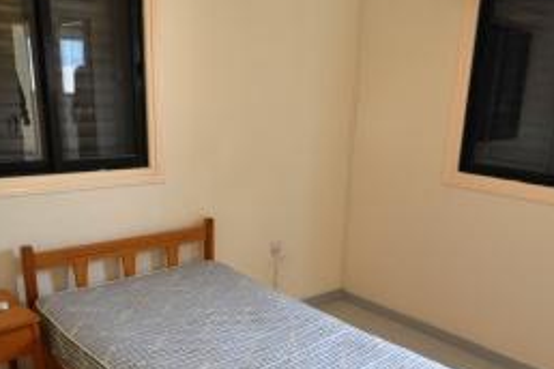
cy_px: 252
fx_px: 521
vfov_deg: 38.5
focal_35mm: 34
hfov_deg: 55.7
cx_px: 320
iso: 400
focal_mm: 13
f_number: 4.5
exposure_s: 1/80
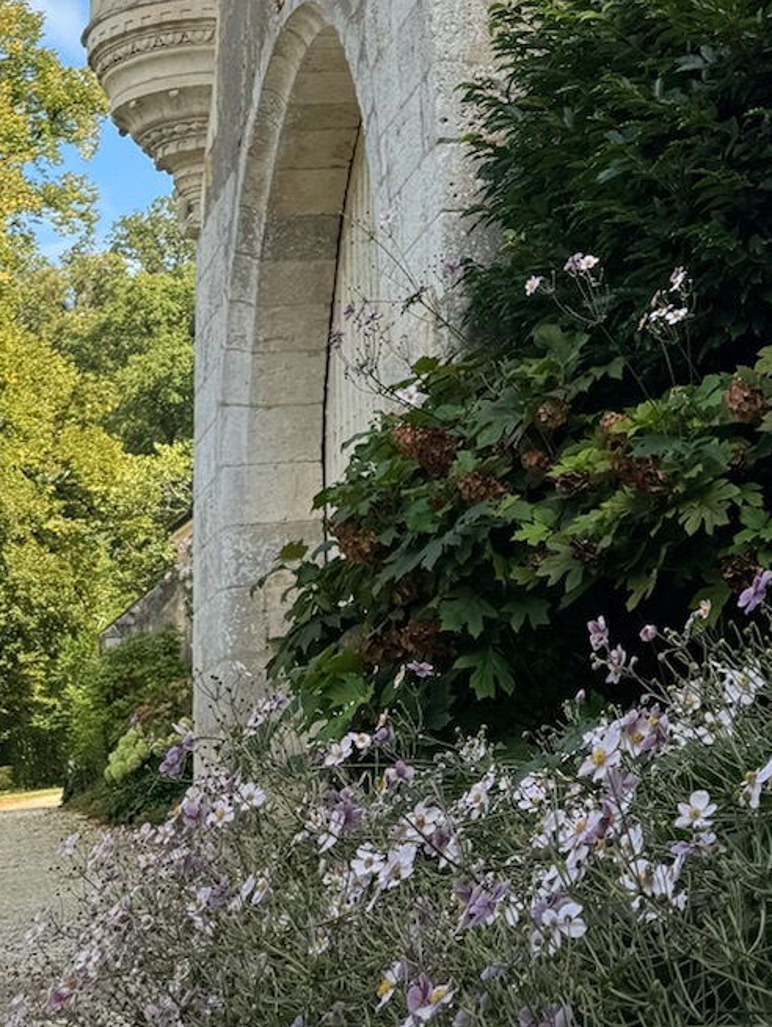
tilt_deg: +26.4
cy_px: -281
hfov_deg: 19.2
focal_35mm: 75
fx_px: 2228
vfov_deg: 23.2
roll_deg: +6.1
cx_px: 720
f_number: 1.78
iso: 80
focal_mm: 6.76
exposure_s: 1/1524
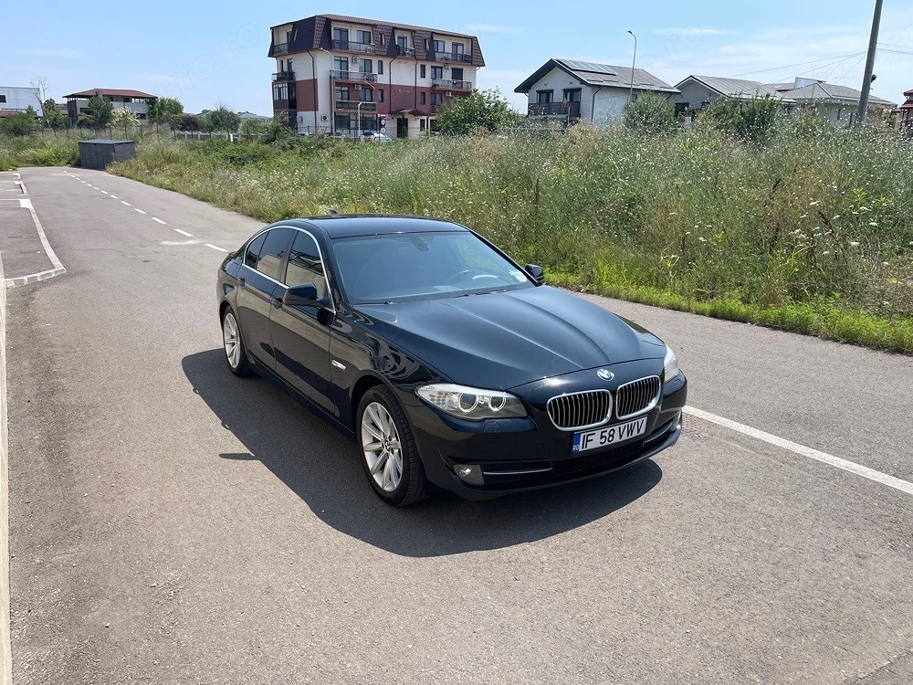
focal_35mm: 25
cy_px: 342
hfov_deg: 69.4
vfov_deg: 54.9
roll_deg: -1.2
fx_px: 659
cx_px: 456
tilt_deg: -17.0
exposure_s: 1/2387
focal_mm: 5.1
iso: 32
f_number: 1.6
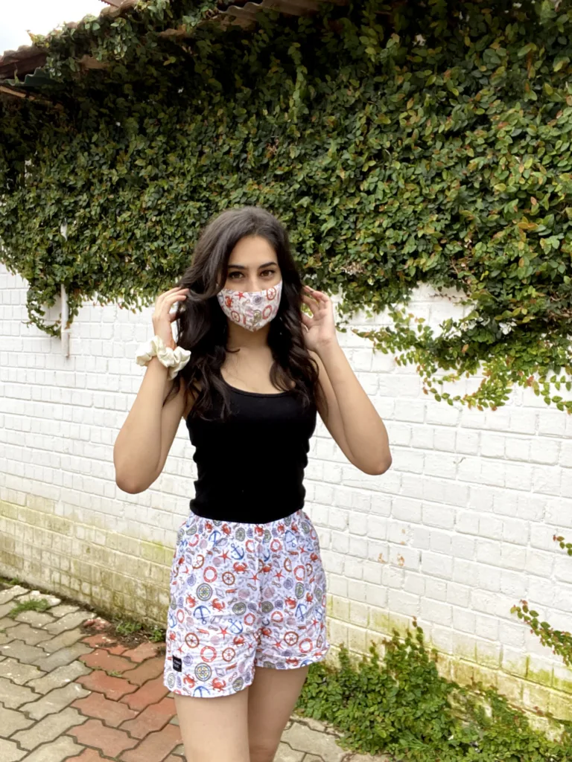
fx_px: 661
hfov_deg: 46.8
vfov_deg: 60.0
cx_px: 286
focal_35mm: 30
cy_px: 381
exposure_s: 1/541
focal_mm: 2.71
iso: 25
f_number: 2.2
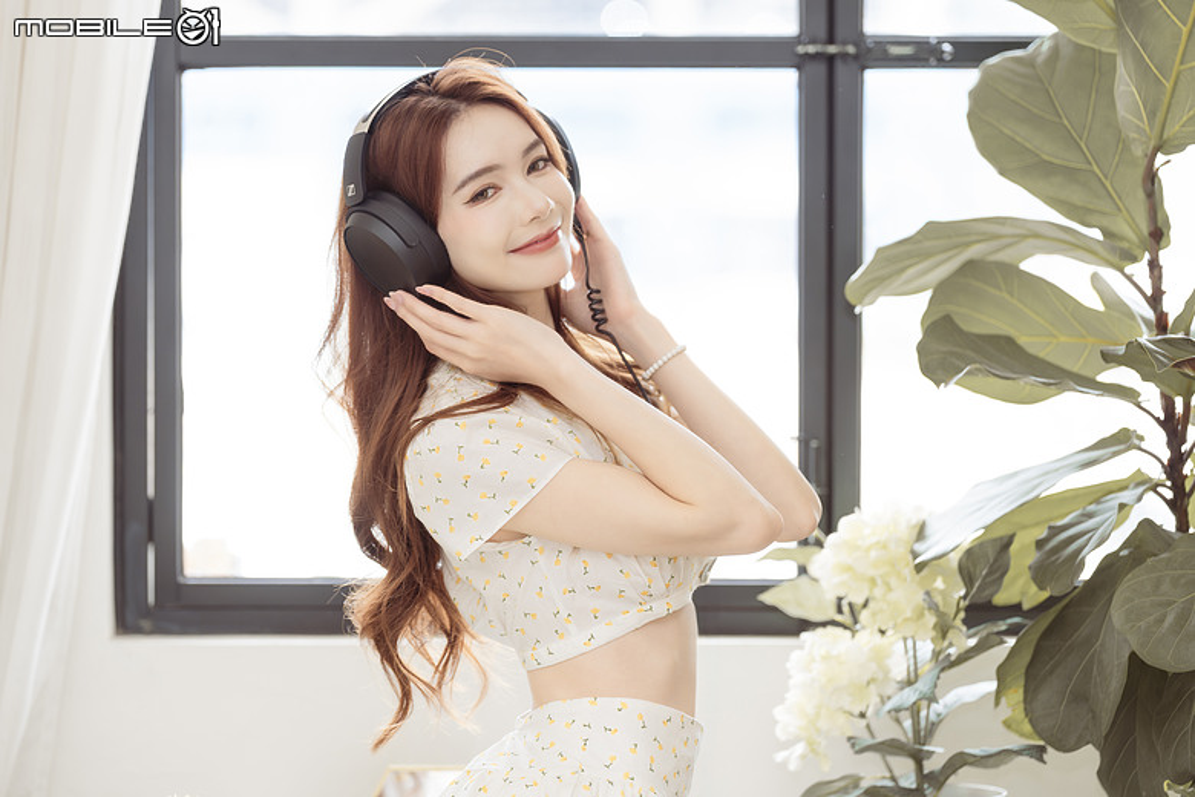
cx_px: 598
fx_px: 4182
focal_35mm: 126
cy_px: 398
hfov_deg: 16.3
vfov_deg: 10.9
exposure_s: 1/125
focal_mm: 126
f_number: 2.8
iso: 1000
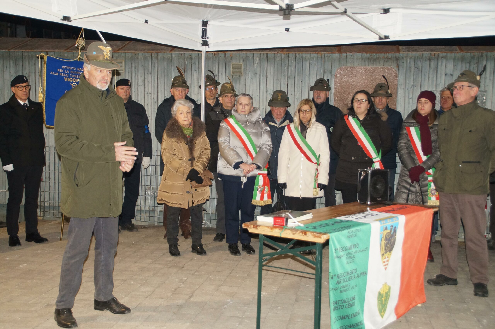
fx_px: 618
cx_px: 248
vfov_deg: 29.8
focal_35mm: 45
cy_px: 164
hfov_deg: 43.6
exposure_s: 1/60
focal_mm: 30
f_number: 4
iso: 800
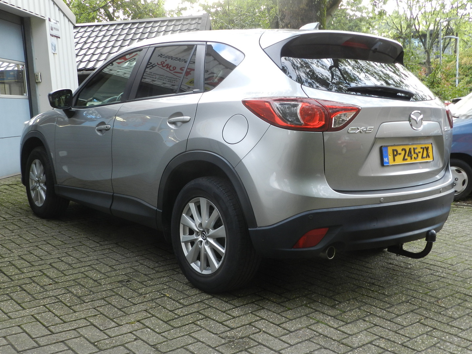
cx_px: 236
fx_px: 518
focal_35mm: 38
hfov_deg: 49.0
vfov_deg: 37.7
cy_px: 177
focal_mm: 6.7
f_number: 4
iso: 160
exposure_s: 1/50
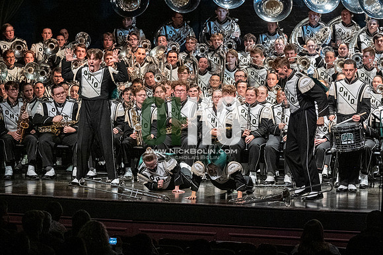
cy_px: 128
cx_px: 192
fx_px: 2148
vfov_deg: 6.8
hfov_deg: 10.2
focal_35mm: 202
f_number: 4
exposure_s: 1/500
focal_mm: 135
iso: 4000
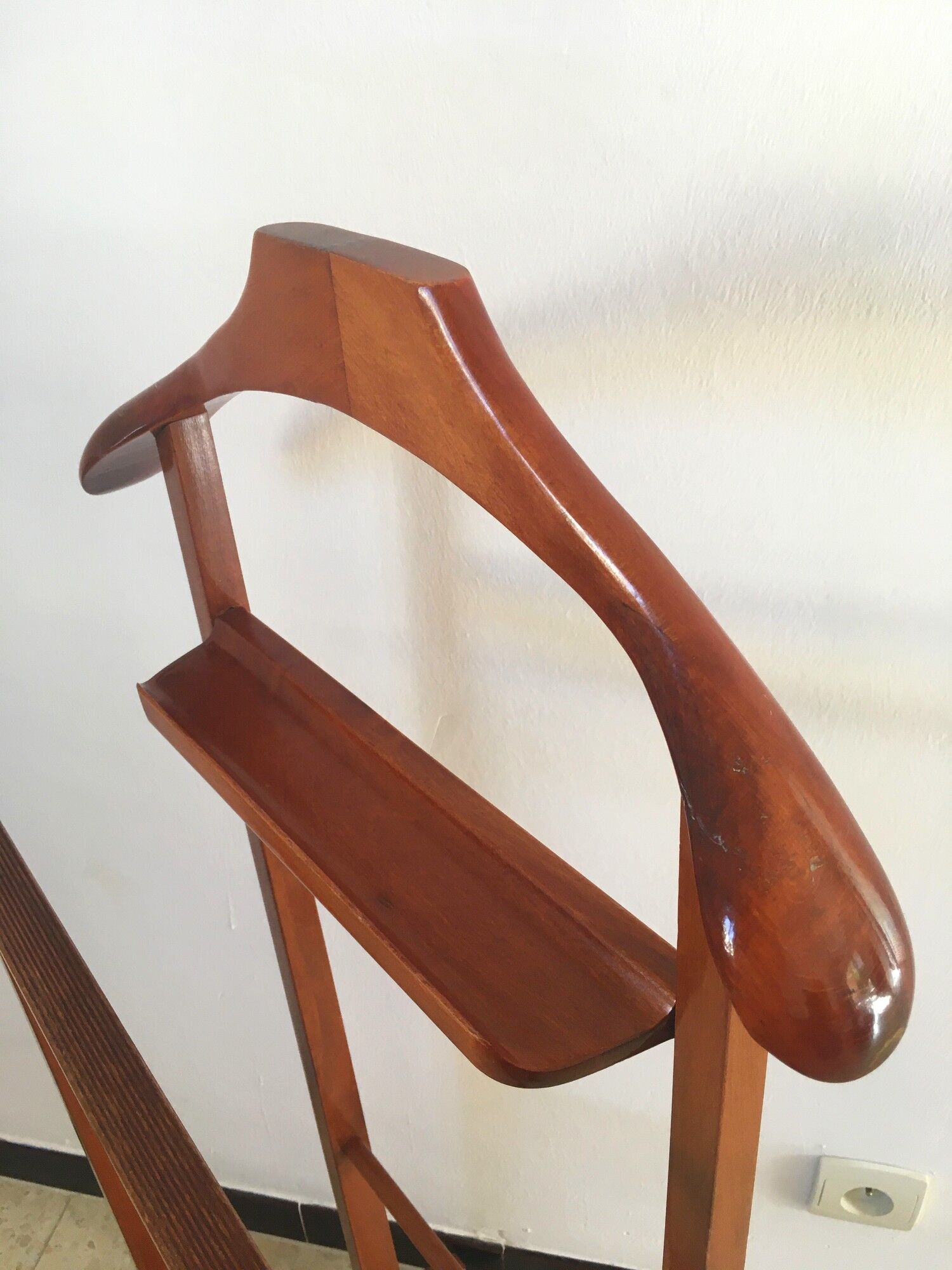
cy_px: 635
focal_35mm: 29
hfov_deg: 48.2
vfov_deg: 61.7
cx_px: 476
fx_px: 1063
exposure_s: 1/33
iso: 32
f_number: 2.2
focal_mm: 4.15
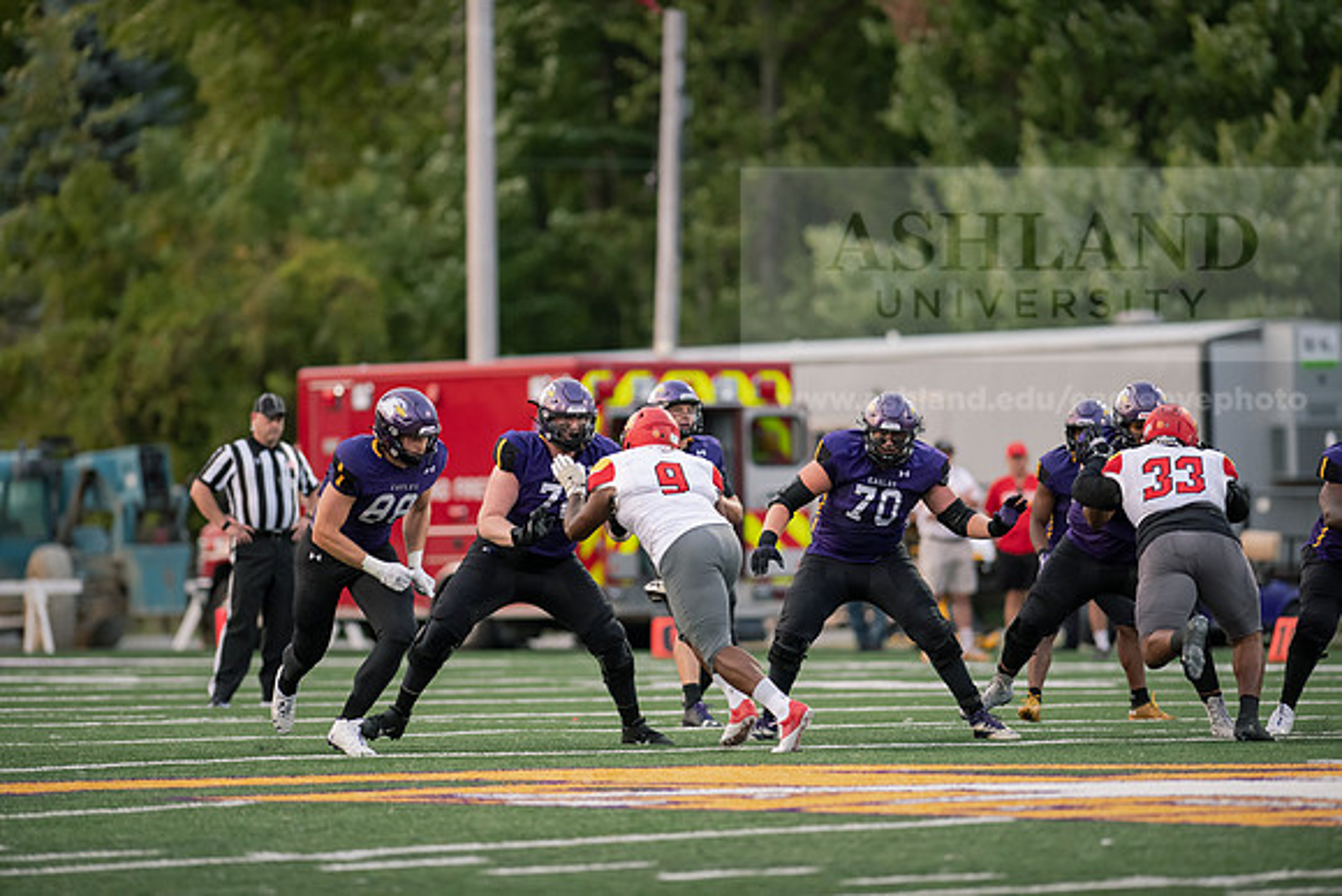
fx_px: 11185
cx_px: 671
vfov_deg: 4.6
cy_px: 448
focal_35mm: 300
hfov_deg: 6.9
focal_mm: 300
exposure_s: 1/800
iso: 2000
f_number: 2.8
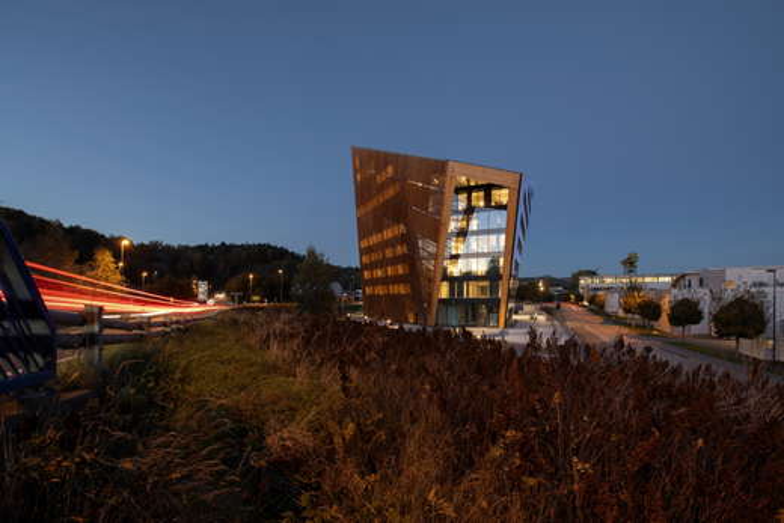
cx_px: 392
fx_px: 327
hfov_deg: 100.4
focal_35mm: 15
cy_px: 262
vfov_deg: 77.4
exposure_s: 8
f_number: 8
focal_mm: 15
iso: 64
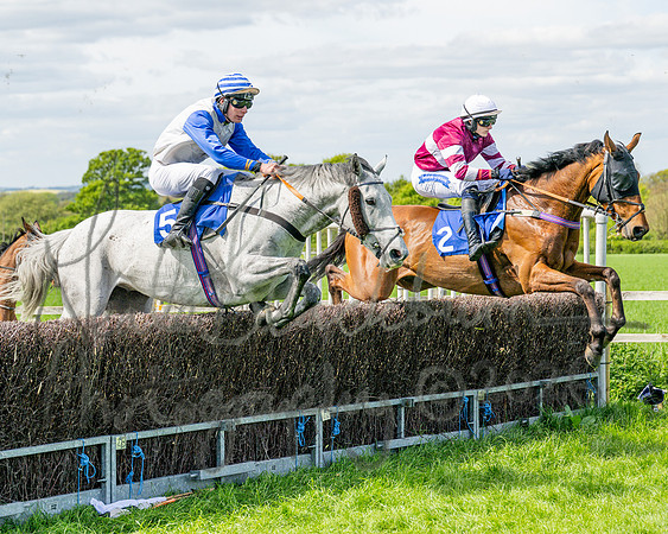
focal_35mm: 99
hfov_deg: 19.3
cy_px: 271
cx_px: 293
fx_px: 1964
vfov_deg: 15.5
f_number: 4
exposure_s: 1/3200
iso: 400
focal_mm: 71
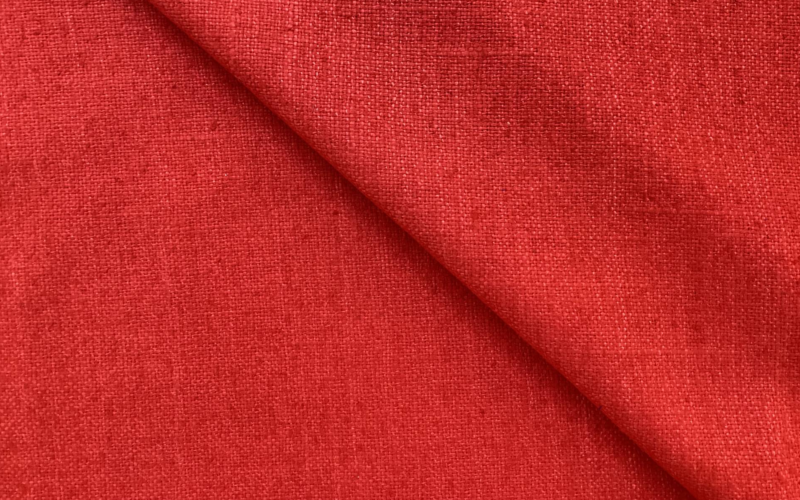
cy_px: 203
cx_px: 399
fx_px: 719
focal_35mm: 33
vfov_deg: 38.2
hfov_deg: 58.1
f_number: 2.4
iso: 320
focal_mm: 3.3
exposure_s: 1/60
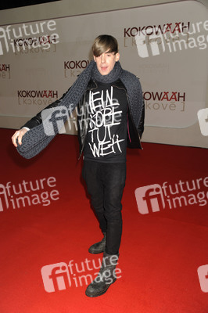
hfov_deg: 38.8
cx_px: 104
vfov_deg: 55.8
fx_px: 295
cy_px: 156
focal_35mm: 34
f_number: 4.5
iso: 1000
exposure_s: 1/160
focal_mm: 34
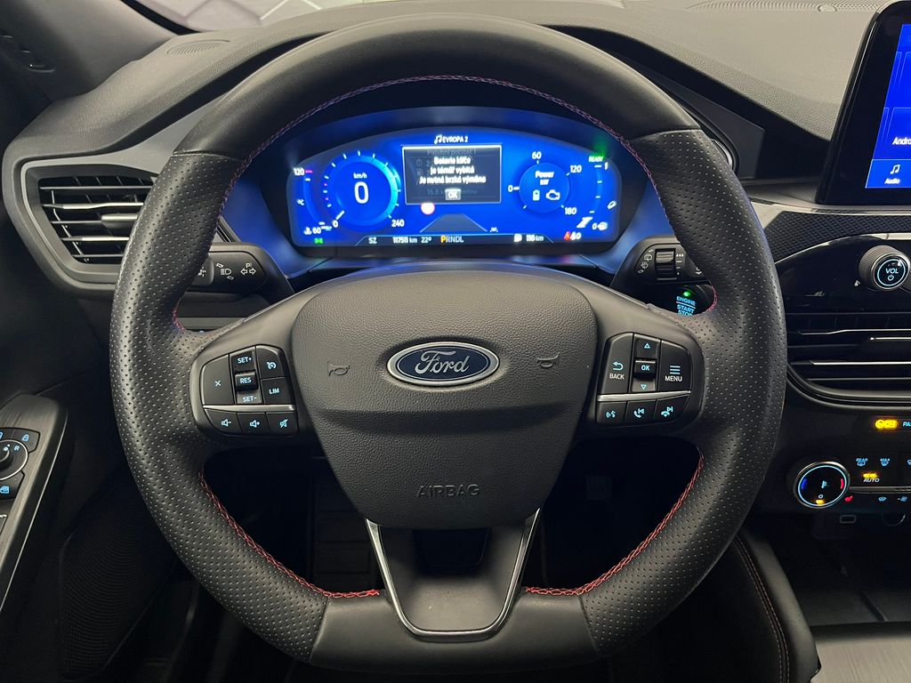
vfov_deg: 53.1
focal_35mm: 26
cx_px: 456
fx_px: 684
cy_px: 342
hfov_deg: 67.3
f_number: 1.6
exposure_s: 1/40
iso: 640
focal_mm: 5.1
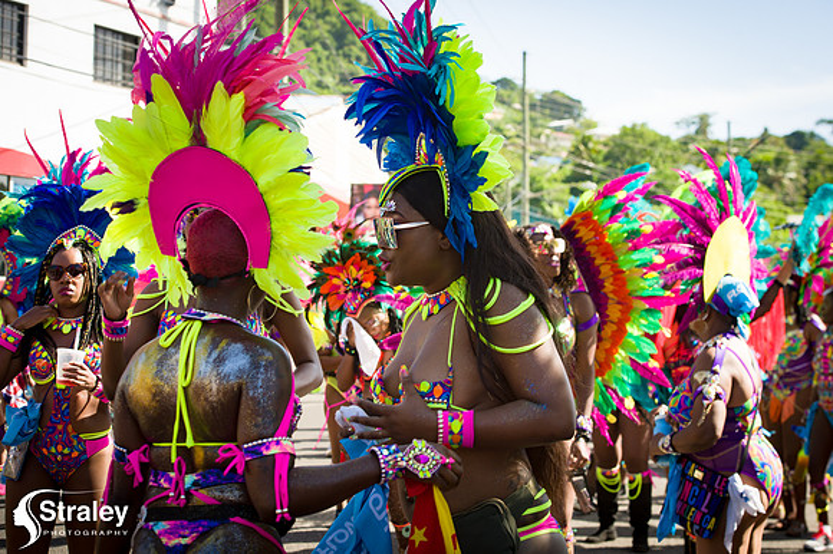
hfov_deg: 28.9
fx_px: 1619
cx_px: 416
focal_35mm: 70
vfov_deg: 19.4
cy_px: 277
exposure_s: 1/200
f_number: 8
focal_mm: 70
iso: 100
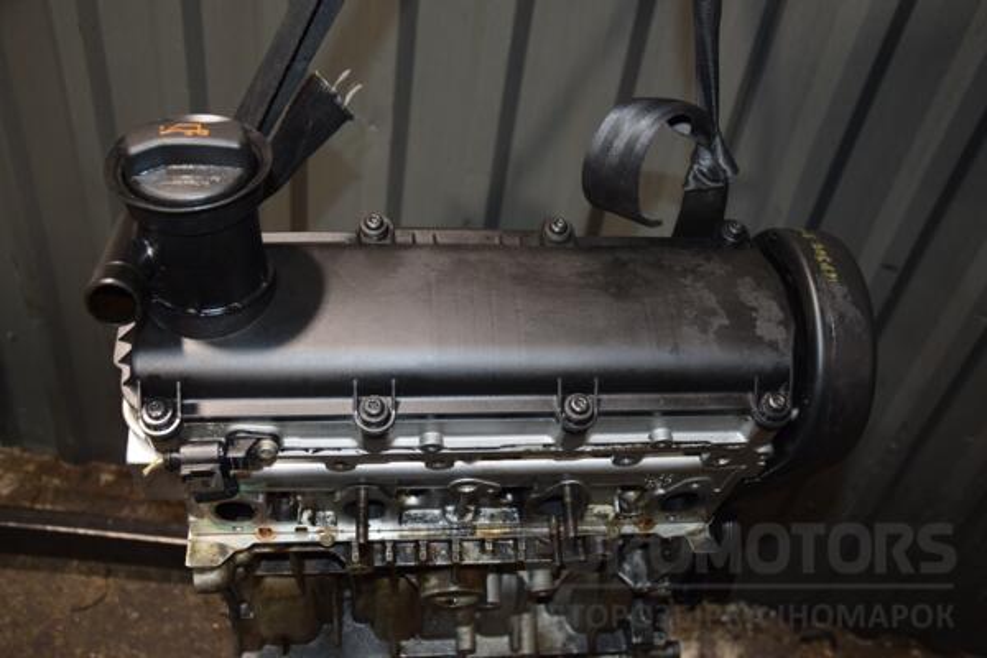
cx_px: 494
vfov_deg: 36.9
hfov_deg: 53.1
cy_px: 329
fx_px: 987
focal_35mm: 36
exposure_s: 1/60
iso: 800
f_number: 5
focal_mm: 24
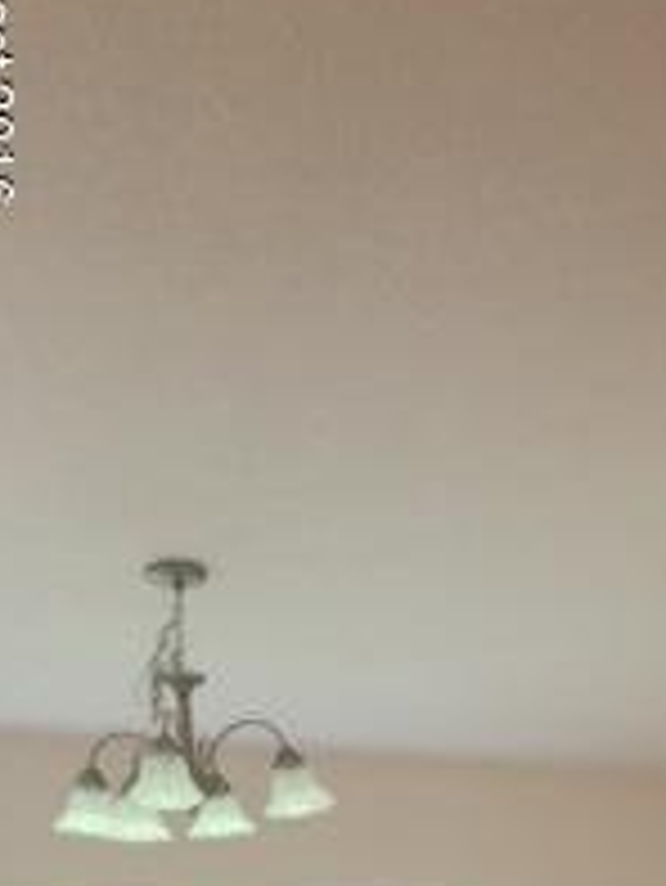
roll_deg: -0.2
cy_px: 1165
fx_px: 2409
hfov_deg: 14.7
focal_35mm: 94
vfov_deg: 19.2
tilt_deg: -1.6
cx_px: 986
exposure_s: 1/15
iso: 50
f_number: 2.2
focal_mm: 4.15
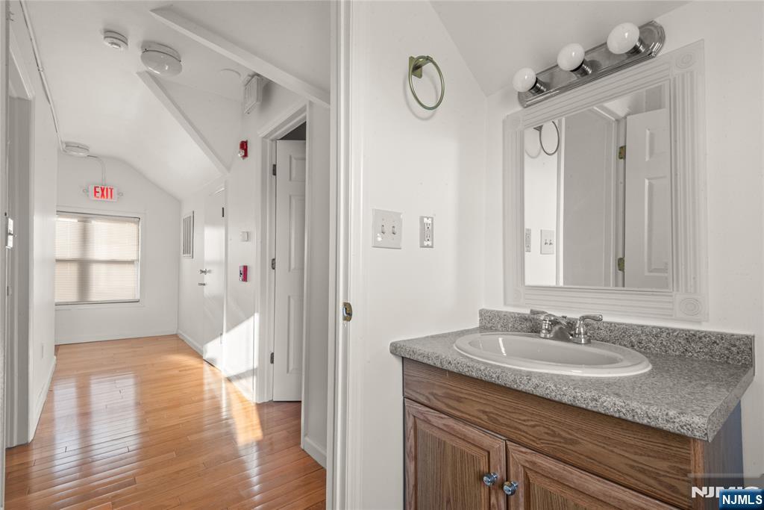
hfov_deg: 96.7
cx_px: 382
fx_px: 340
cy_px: 255
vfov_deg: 73.8
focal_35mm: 16
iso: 500
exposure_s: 1/3
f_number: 22
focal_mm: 16
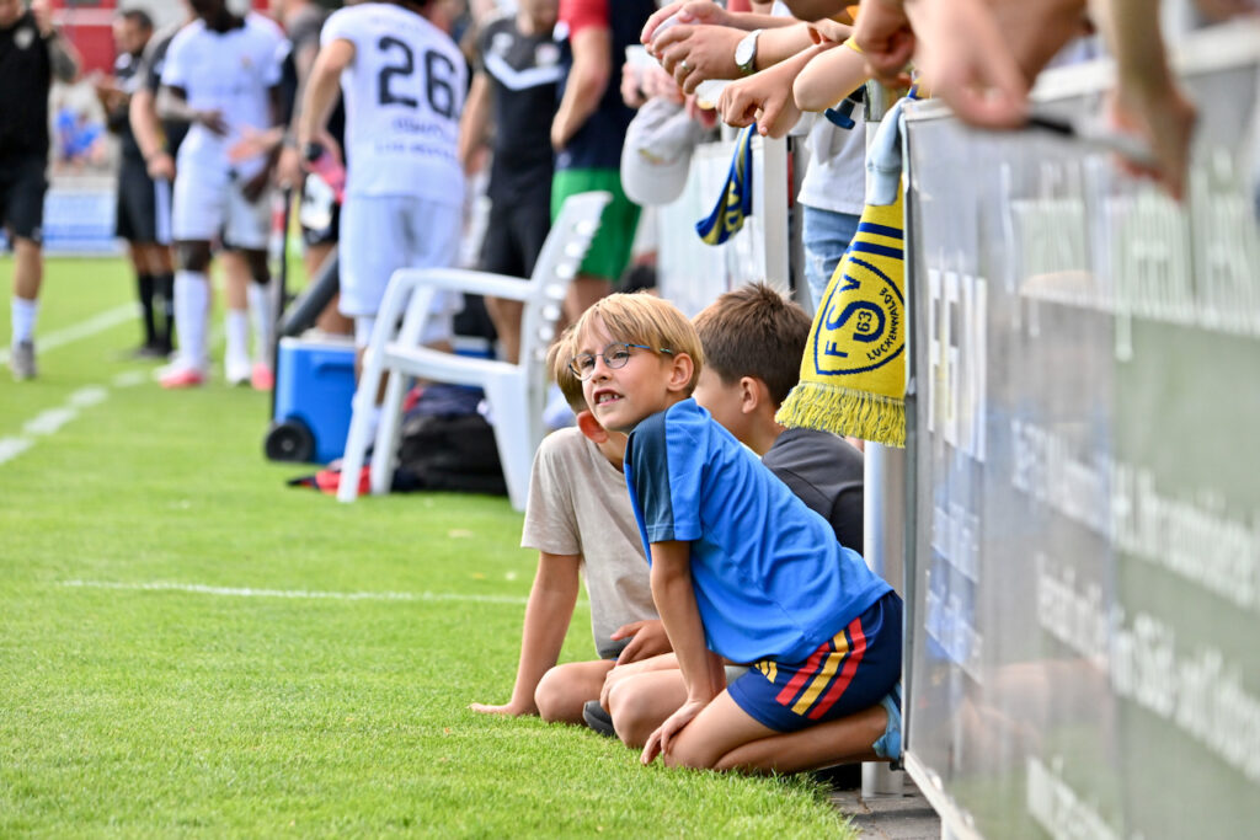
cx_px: 630
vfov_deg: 7.4
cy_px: 420
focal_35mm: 185
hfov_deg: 11.1
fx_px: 6475
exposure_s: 1/2000
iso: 1600
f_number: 5.3
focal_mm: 185
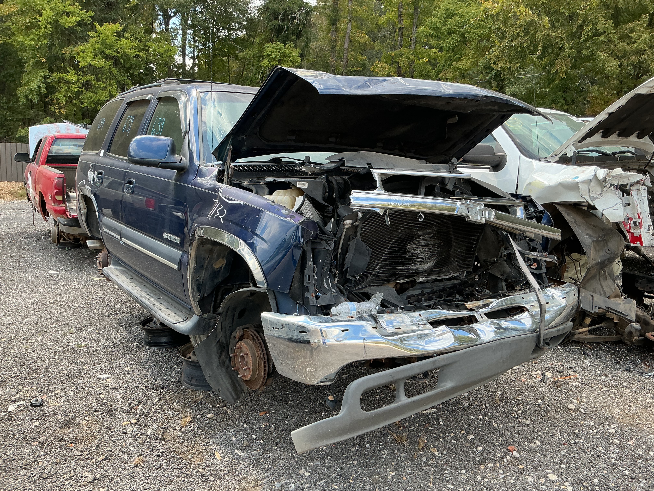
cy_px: 246
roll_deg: -0.7
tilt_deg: -9.3
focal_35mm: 29
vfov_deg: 48.2
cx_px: 327
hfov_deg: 61.7
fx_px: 548
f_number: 1.8
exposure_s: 1/257
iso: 25
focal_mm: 3
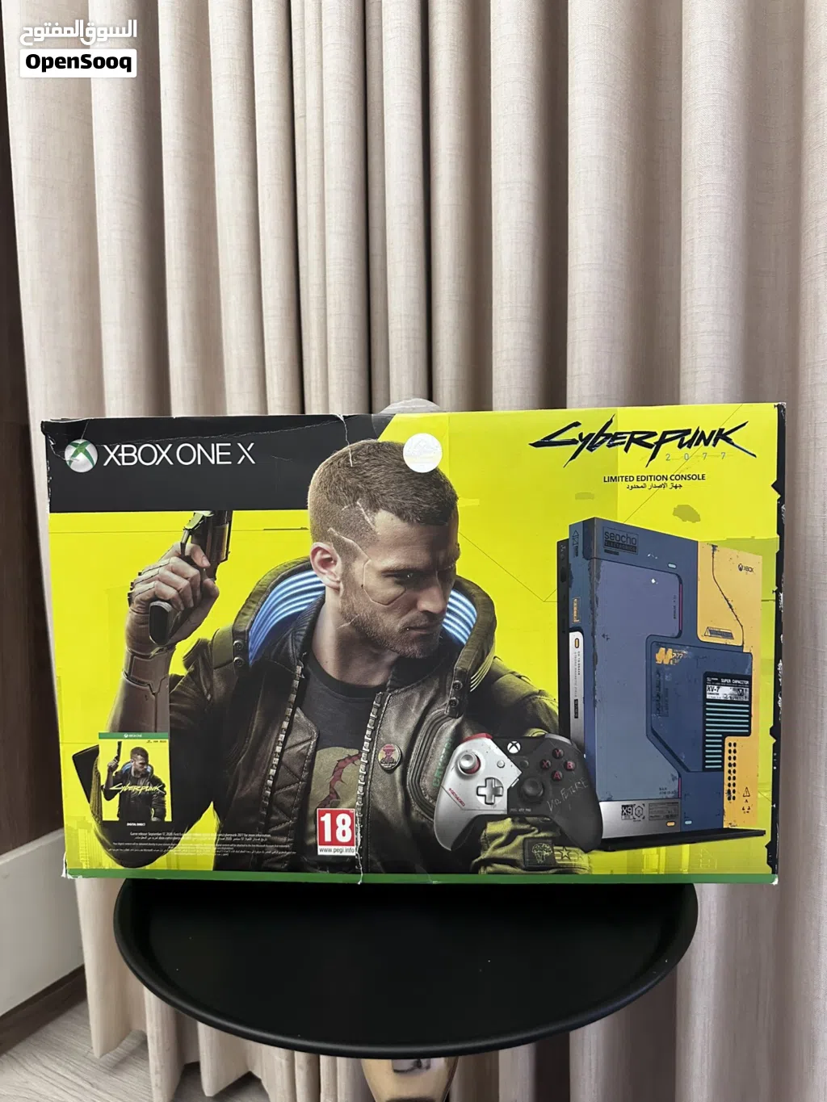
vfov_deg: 71.6
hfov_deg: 56.8
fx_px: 764
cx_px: 414
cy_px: 551
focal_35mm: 24
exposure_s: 1/50
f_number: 1.78
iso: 500
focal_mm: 6.86
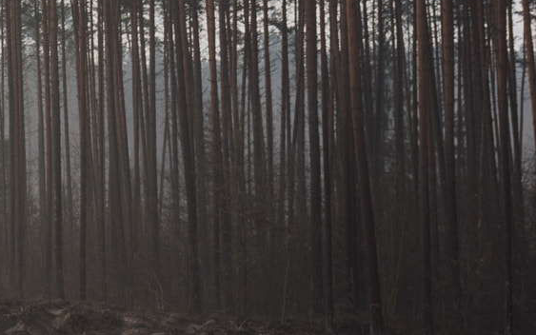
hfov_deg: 14.5
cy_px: 75
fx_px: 2031
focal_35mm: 139
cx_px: -127
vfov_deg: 9.4
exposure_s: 1/160
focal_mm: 32
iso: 400
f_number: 5
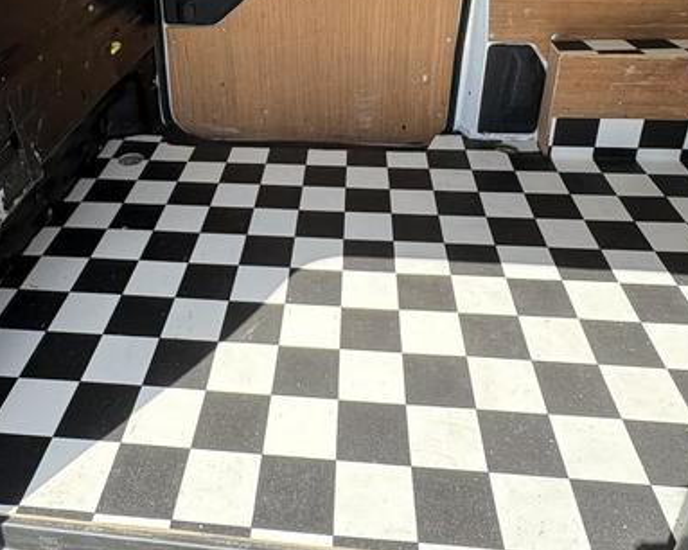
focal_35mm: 32
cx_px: 282
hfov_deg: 55.4
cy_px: 119
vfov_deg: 43.8
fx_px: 651
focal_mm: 2.22
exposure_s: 1/485
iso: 64
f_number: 2.2
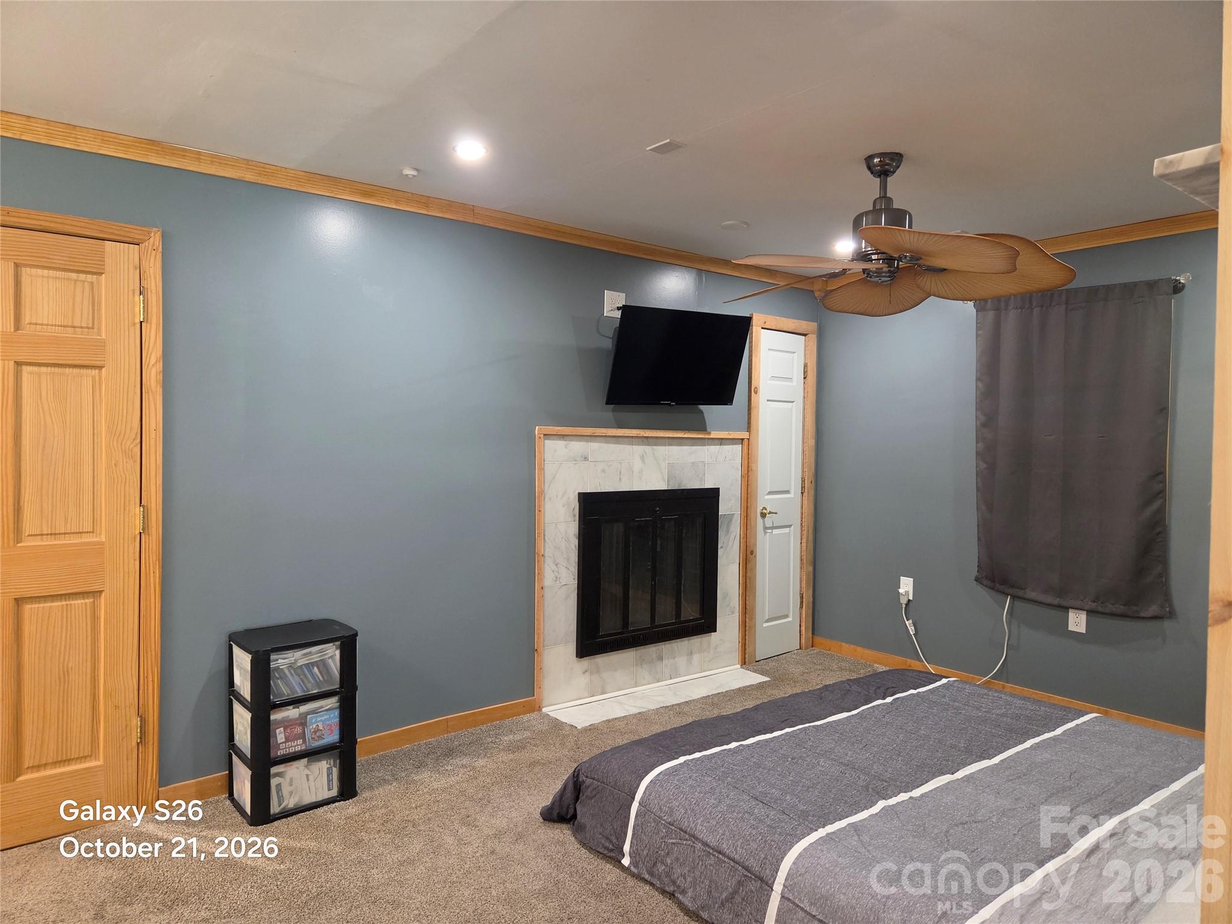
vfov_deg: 58.9
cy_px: 462
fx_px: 819
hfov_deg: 73.9
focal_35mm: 23
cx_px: 616
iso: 1000
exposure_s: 1/120
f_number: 1.8
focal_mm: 5.4
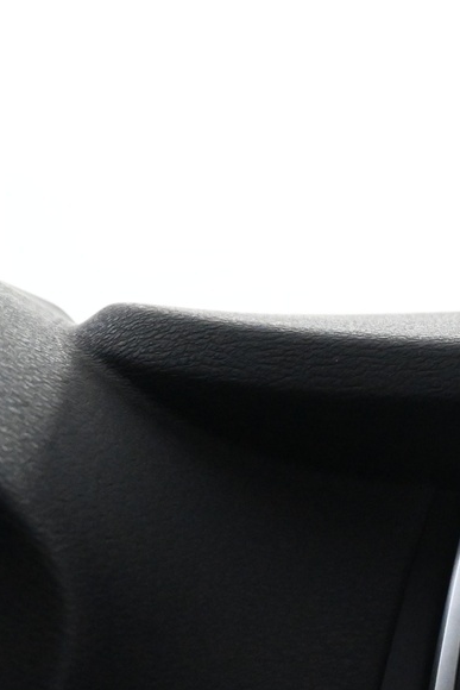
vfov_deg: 28.8
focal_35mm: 67
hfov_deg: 16.0
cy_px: 629
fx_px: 1283
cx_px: 910
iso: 4000
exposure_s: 1/100
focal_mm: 16
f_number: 5
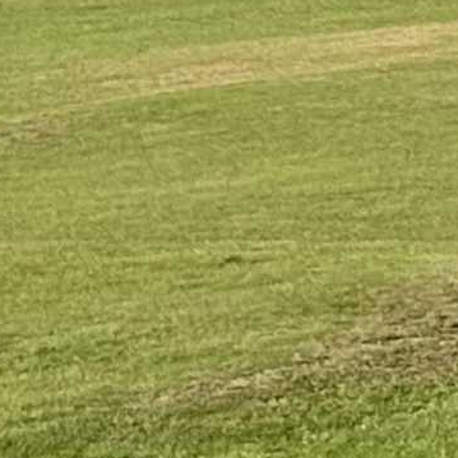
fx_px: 5434
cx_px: 1884
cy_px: -54
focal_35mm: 363
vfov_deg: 4.8
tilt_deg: -1.4
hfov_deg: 4.4
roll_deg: +1.7
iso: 64
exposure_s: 1/4878
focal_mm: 6.76
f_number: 1.78
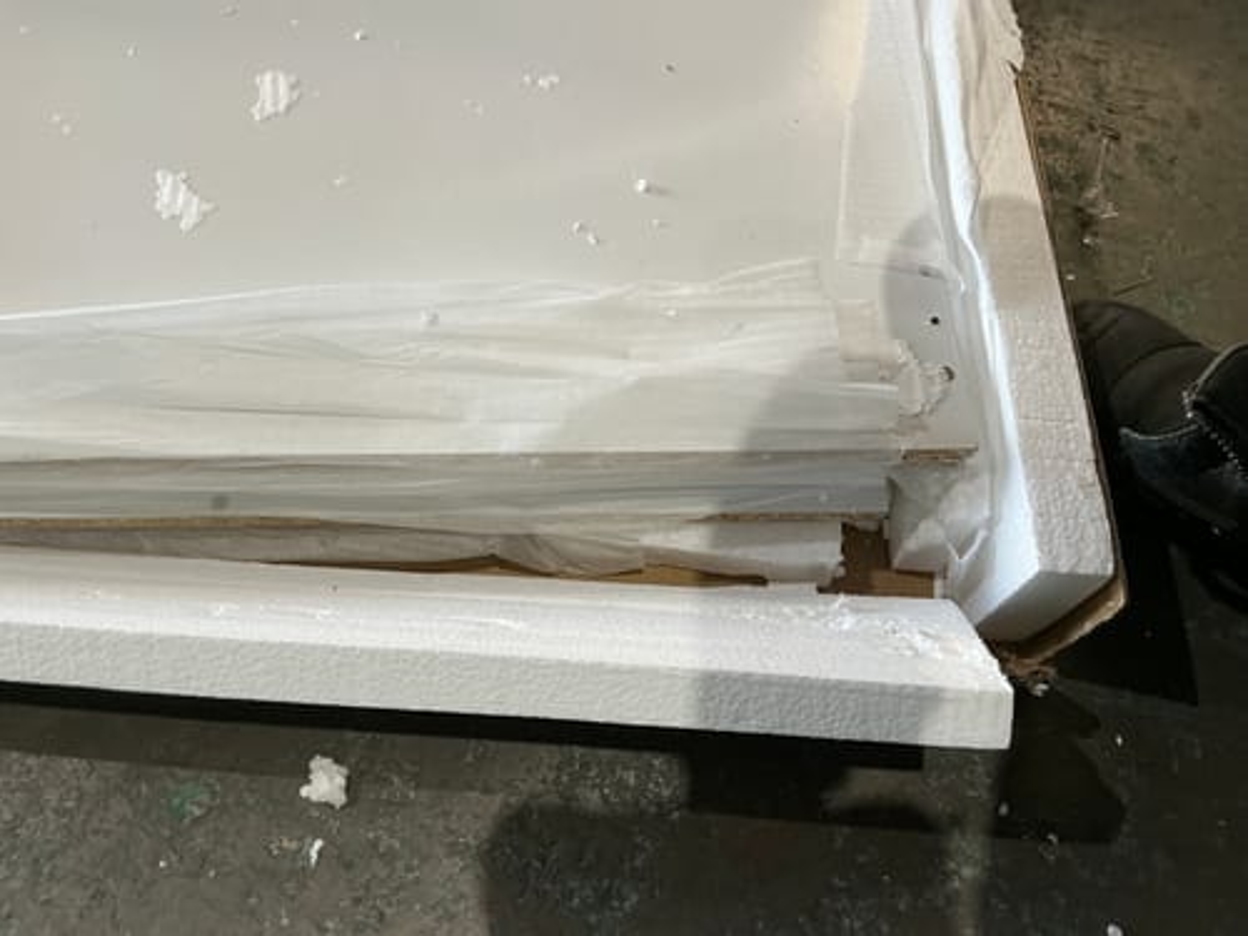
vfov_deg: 49.7
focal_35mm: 28
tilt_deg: -61.4
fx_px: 1009
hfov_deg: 63.4
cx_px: 624
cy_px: 468
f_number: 1.8
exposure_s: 1/50
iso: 64
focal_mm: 3
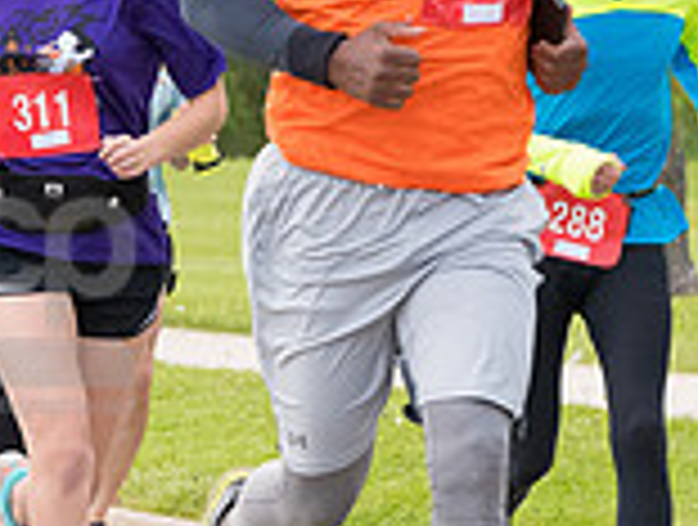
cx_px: 29
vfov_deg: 2.7
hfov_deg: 3.5
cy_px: 292
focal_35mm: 562
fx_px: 11359
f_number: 7.1
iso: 4000
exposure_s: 1/1600
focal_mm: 135
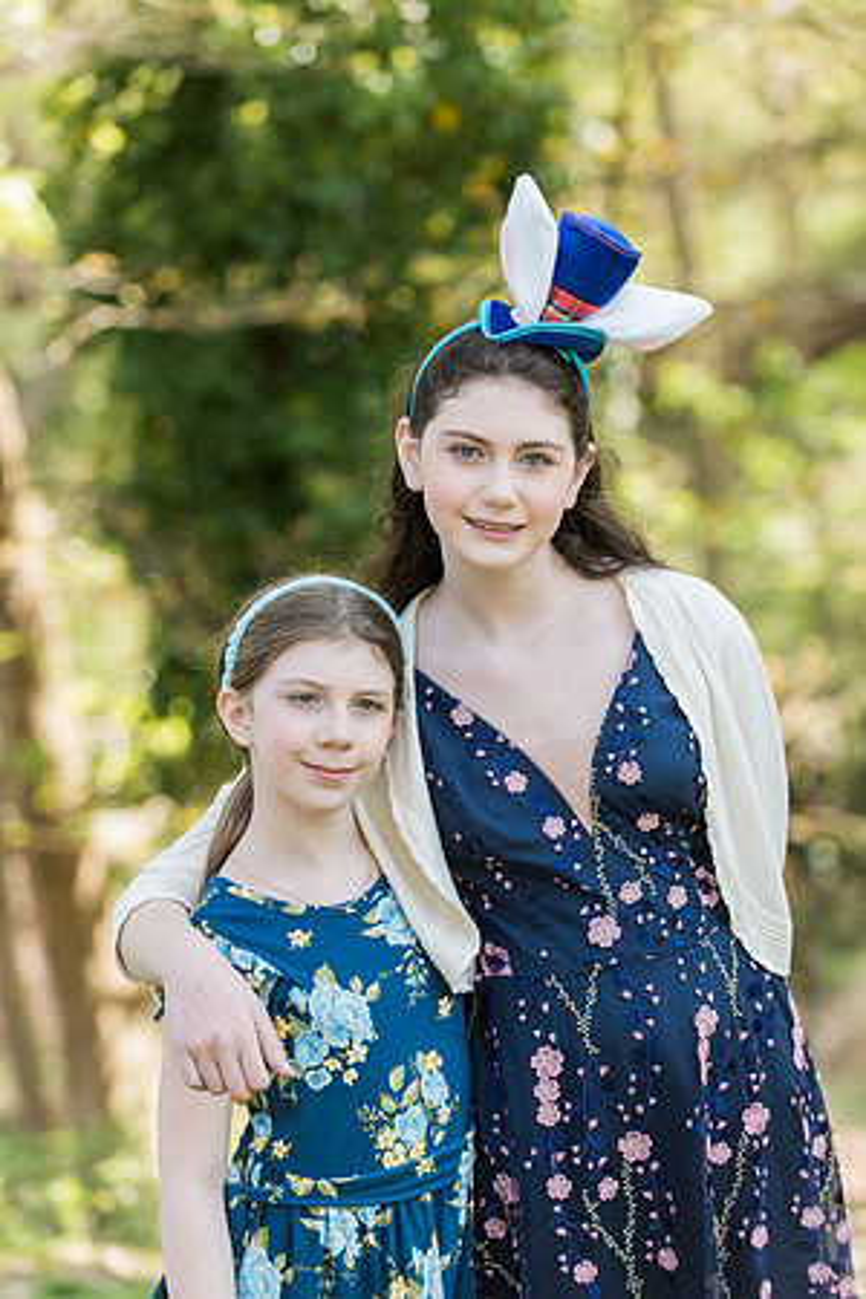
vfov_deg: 15.8
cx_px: 433
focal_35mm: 130
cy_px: 650
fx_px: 4690
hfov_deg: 10.5
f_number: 4
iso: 800
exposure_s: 1/640
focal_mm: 130
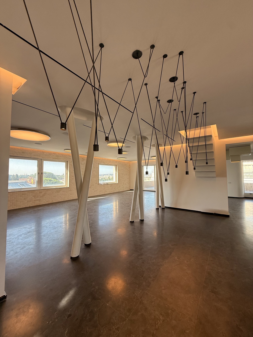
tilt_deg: +3.7
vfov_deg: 102.1
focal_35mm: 14
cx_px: 126
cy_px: 168
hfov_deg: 85.7
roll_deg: -0.1
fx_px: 136
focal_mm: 2.22
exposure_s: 1/144
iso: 80
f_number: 2.2
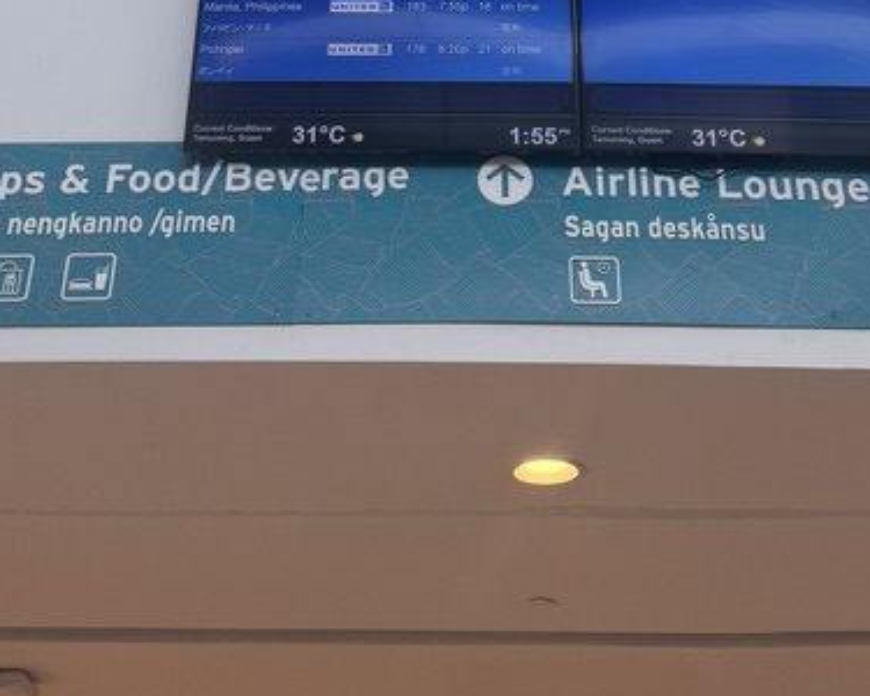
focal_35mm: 64
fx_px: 1648
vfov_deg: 22.2
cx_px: 438
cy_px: -114
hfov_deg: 29.6
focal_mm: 6.76
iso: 64
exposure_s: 1/178
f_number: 1.78
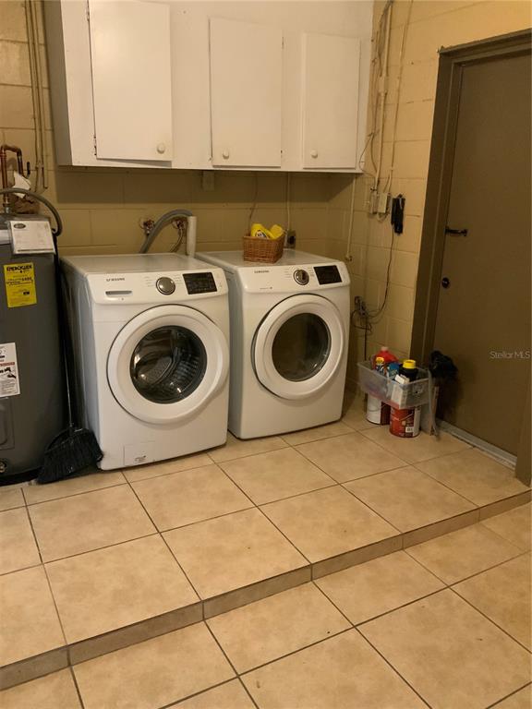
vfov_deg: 61.7
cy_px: 354
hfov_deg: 48.2
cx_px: 266
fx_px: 594
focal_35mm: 29
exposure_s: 1/30
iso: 320
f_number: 1.8
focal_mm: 3
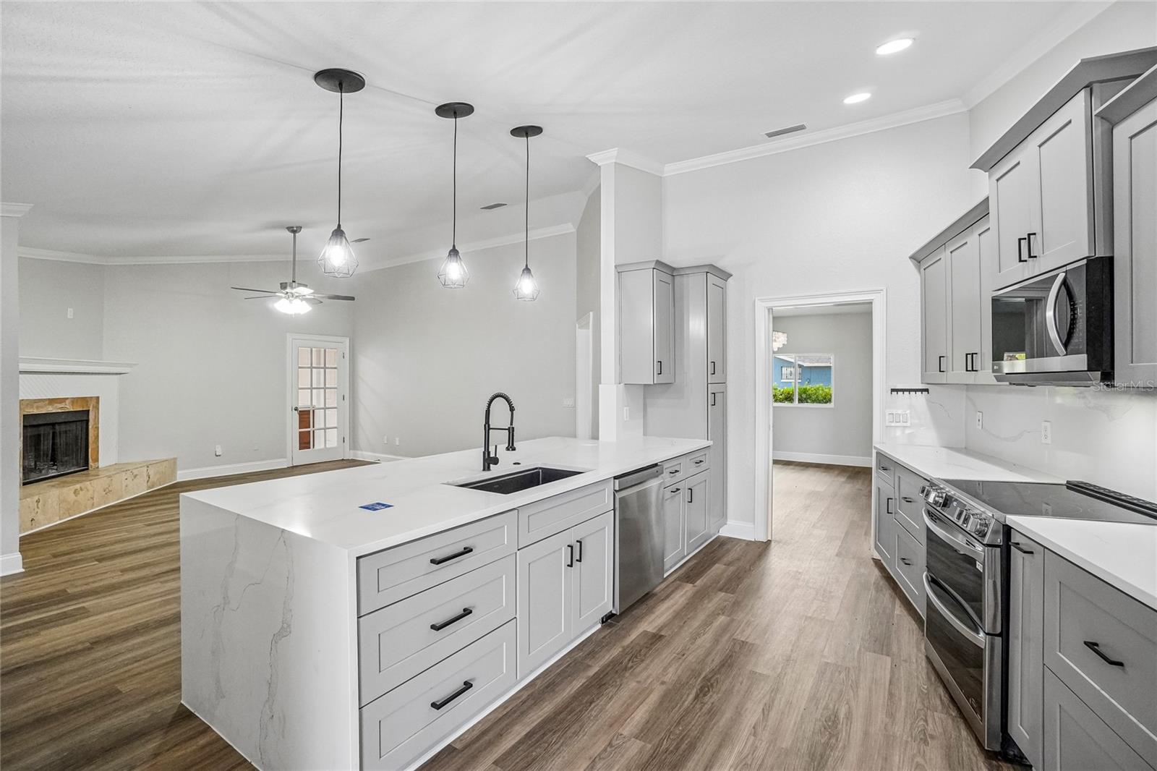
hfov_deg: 100.4
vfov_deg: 77.3
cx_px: 578
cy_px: 386
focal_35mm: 15
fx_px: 482
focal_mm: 10
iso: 1000
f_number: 8
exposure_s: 1/30
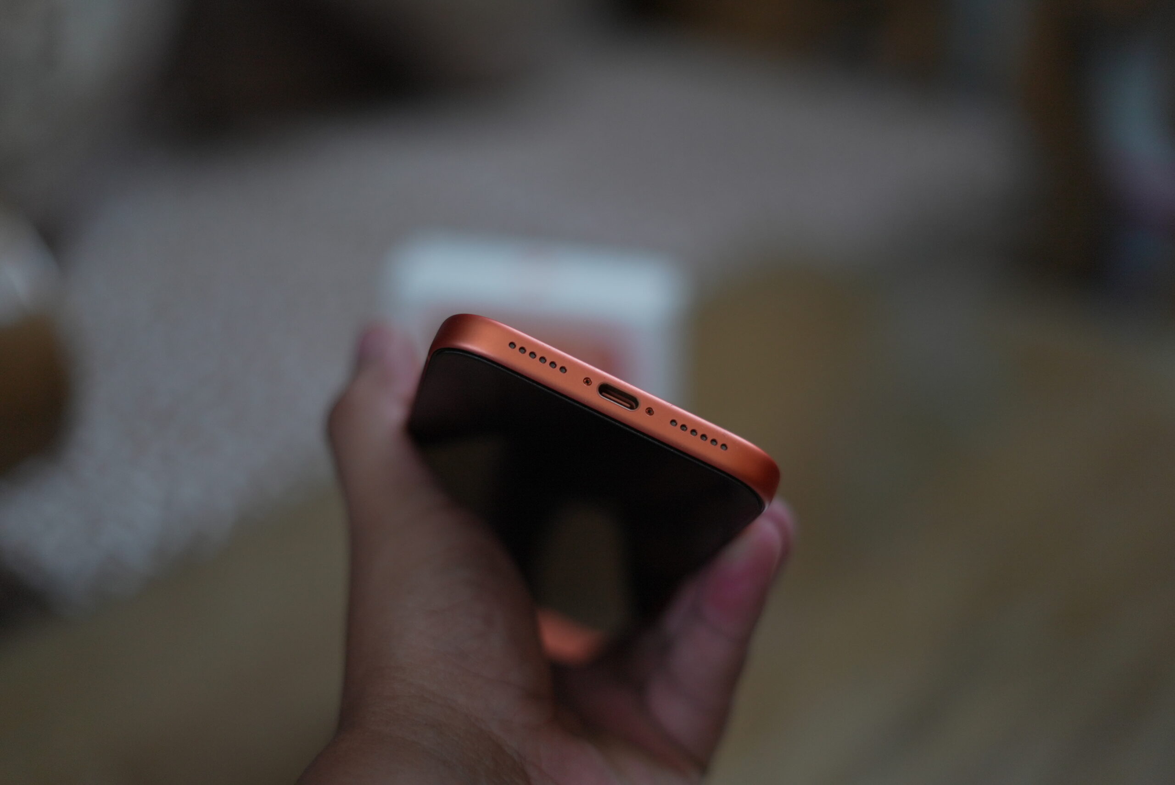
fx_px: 1633
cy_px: 392
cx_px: 588
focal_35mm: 50
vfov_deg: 27.0
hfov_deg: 39.6
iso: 1250
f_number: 1.8
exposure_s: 1/100
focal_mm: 50
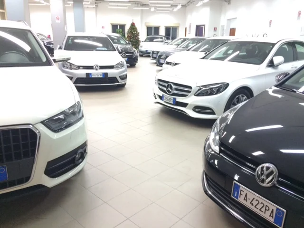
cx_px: 152
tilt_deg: -17.8
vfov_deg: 48.2
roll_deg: -0.6
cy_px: 114
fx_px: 255
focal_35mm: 29
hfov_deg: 61.7
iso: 250
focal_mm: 4.15
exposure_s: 1/33
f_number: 2.2
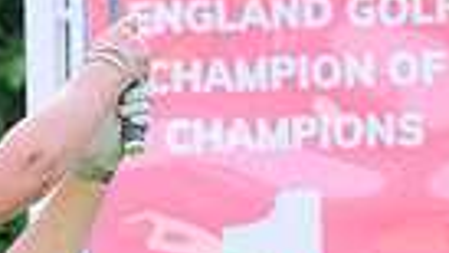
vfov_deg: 1.1
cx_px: -183
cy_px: 621
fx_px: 13475
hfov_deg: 1.9
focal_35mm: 1132
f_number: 5
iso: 1000
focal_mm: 220
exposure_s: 1/1600
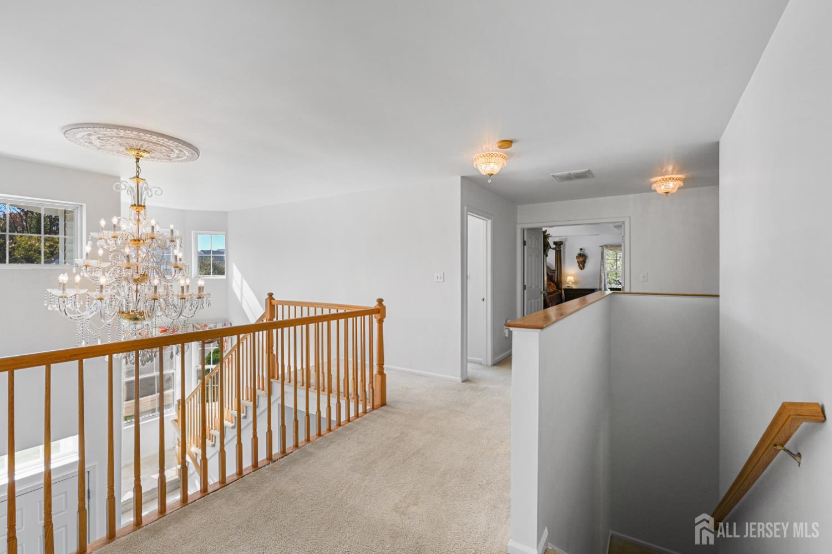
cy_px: 277
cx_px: 416
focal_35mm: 16
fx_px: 370
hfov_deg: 96.8
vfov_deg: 73.7
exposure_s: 1/50
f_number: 8
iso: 400
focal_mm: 16
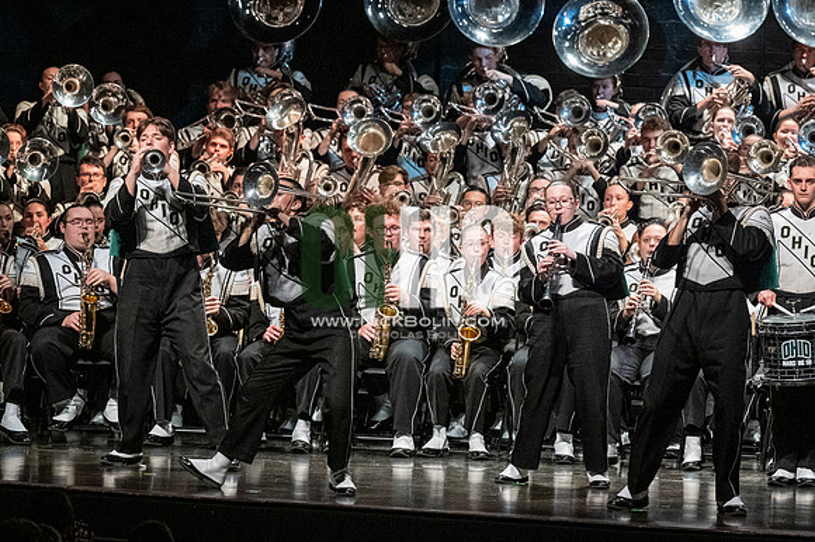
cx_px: 408
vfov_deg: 5.9
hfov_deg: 8.9
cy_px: 271
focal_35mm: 232
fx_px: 5249
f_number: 4
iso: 4000
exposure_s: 1/500
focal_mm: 155
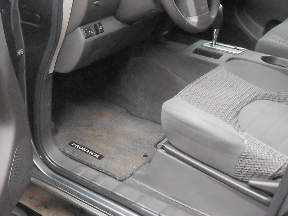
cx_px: 44
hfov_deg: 34.1
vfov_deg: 27.0
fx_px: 449
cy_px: 118
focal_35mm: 54
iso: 800
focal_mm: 4.6
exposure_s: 1/10
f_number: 3.5
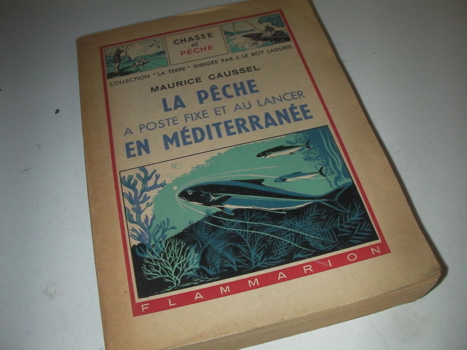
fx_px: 513
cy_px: 175
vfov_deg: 37.7
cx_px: 234
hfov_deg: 49.0
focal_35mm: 38
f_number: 5.6
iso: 200
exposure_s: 1/30
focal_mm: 6.3
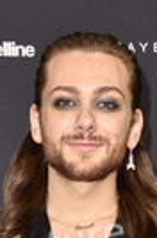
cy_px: 356
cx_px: 91
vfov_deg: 10.6
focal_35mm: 187
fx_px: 1230
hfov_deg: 7.3
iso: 640
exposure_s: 1/160
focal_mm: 62
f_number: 5.6
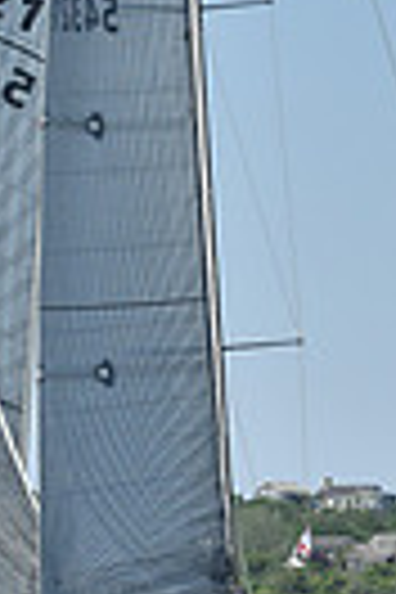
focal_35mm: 448
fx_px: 7391
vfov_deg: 4.6
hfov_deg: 3.1
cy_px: 122
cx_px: 232
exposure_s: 1/1600
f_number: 8
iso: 320
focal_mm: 102
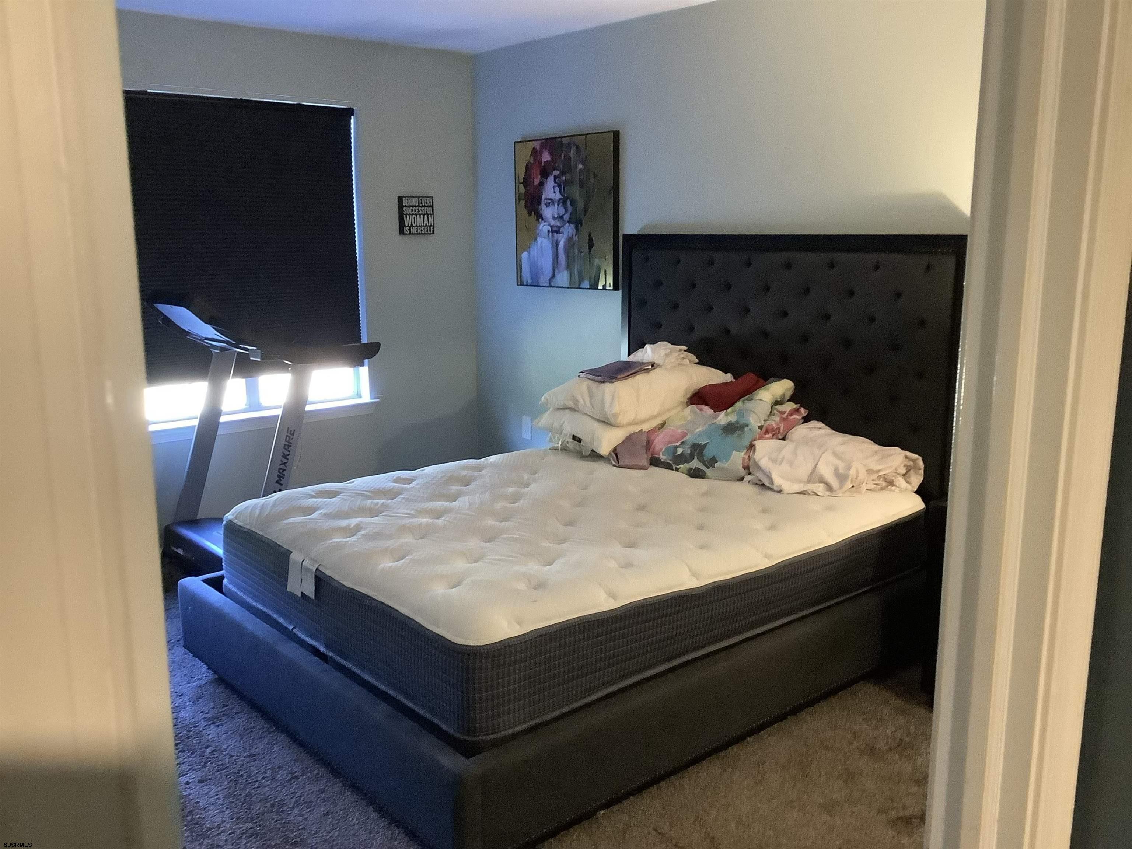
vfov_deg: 45.4
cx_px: 566
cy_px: 424
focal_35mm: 31
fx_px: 1014
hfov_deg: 58.4
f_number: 2.4
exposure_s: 1/24
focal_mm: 3.3
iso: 640
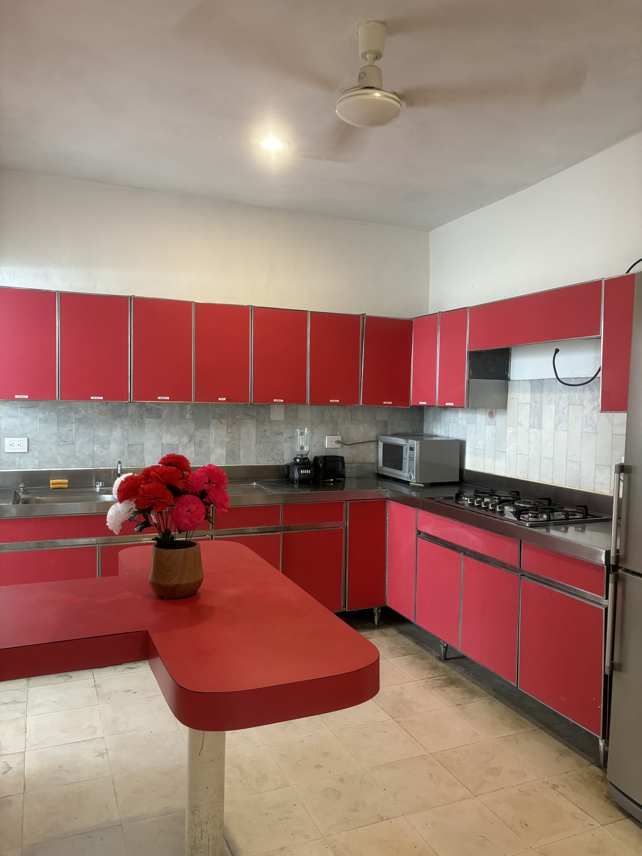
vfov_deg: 67.3
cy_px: 428
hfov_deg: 53.1
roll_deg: -2.1
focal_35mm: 26
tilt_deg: -2.3
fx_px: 643
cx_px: 321
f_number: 1.6
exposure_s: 1/60
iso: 200
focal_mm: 5.96
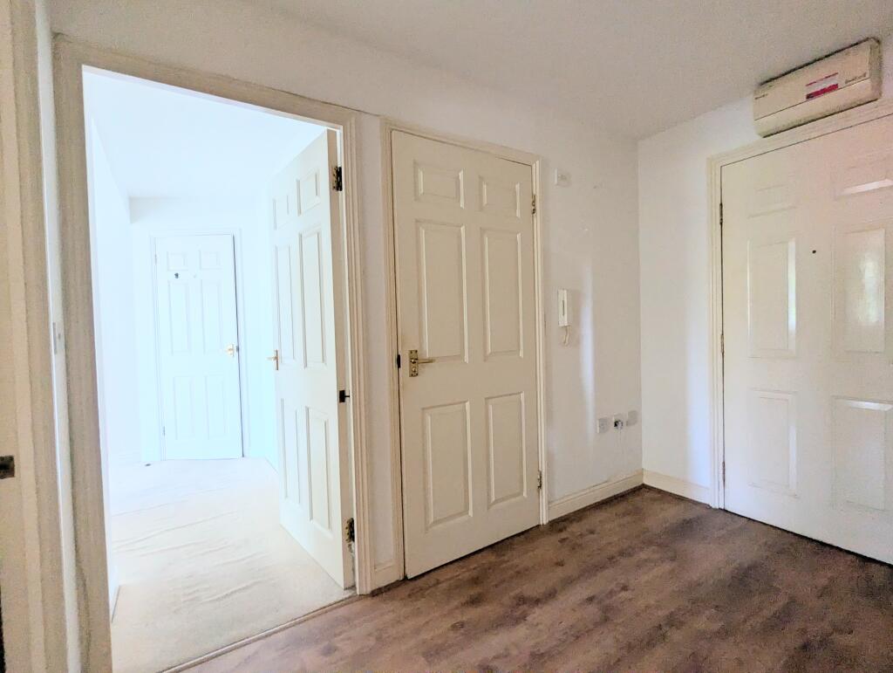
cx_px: 446
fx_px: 413
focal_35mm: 16
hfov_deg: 94.4
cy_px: 336
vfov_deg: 78.2
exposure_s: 1/36.4
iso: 343
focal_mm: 2.35
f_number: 2.2
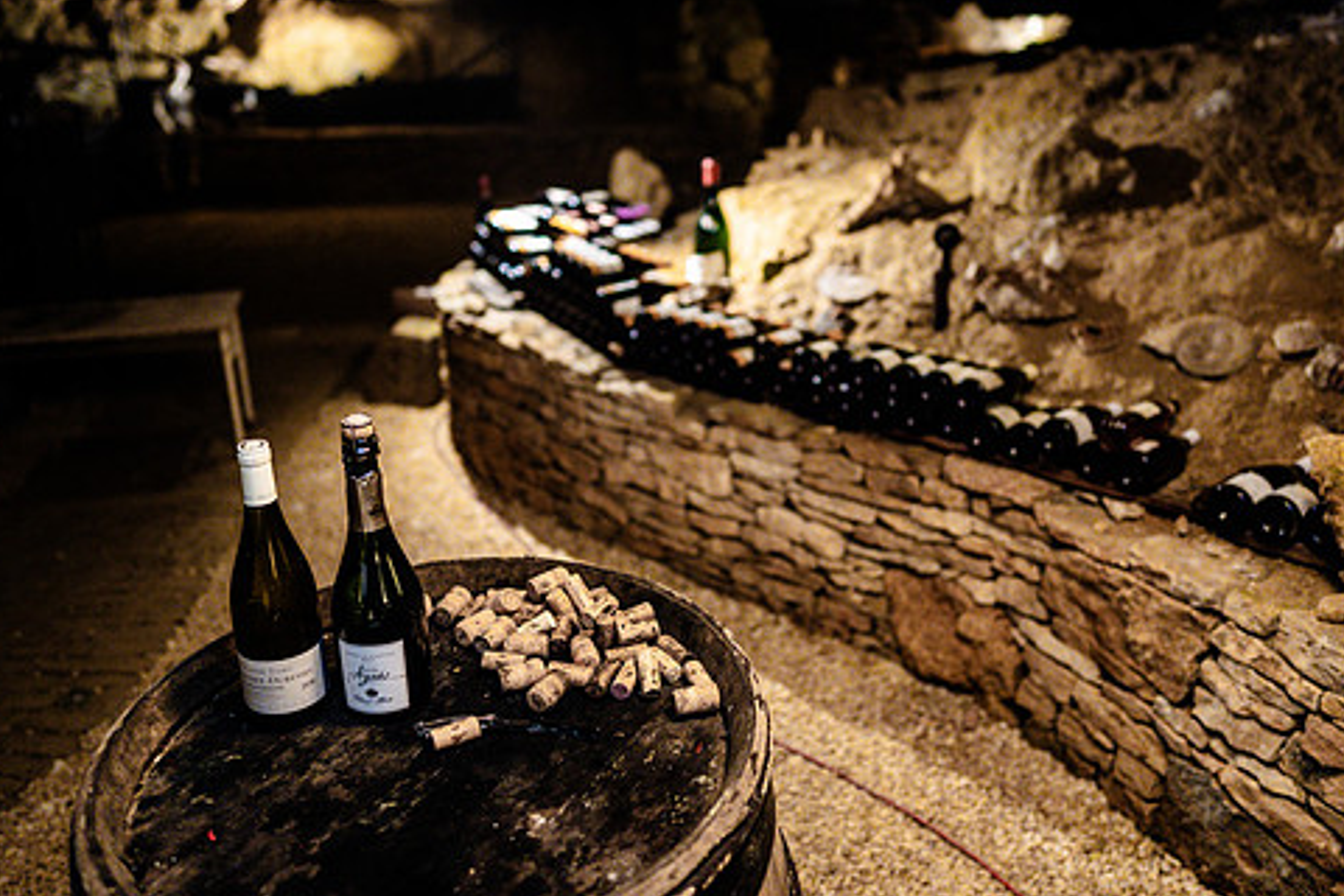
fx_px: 1083
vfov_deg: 44.8
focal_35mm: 29
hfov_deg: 63.6
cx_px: 725
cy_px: 385
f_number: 1.4
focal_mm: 24
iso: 3200
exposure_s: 1/125
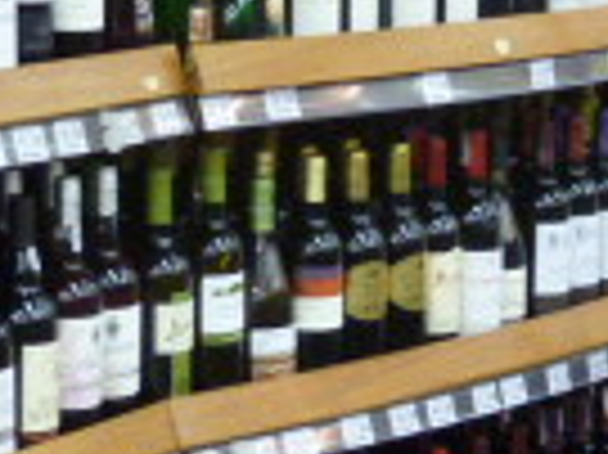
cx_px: 338
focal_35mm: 142
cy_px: 229
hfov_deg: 13.9
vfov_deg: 10.4
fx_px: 2492
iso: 400
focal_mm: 5
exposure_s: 1/15
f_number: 3.4
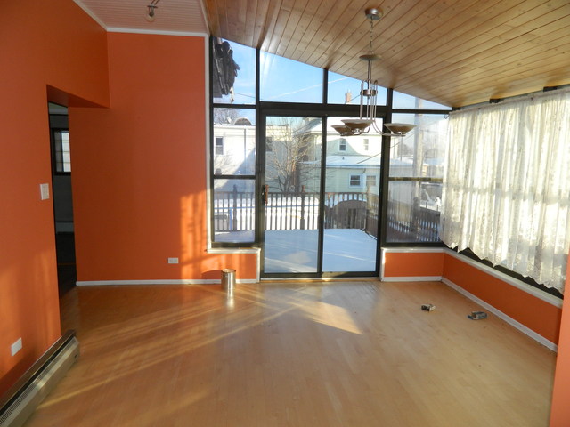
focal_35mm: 25
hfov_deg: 69.4
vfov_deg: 54.9
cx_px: 285
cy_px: 214
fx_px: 412
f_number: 3.1
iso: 110
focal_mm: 4.5
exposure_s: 1/320
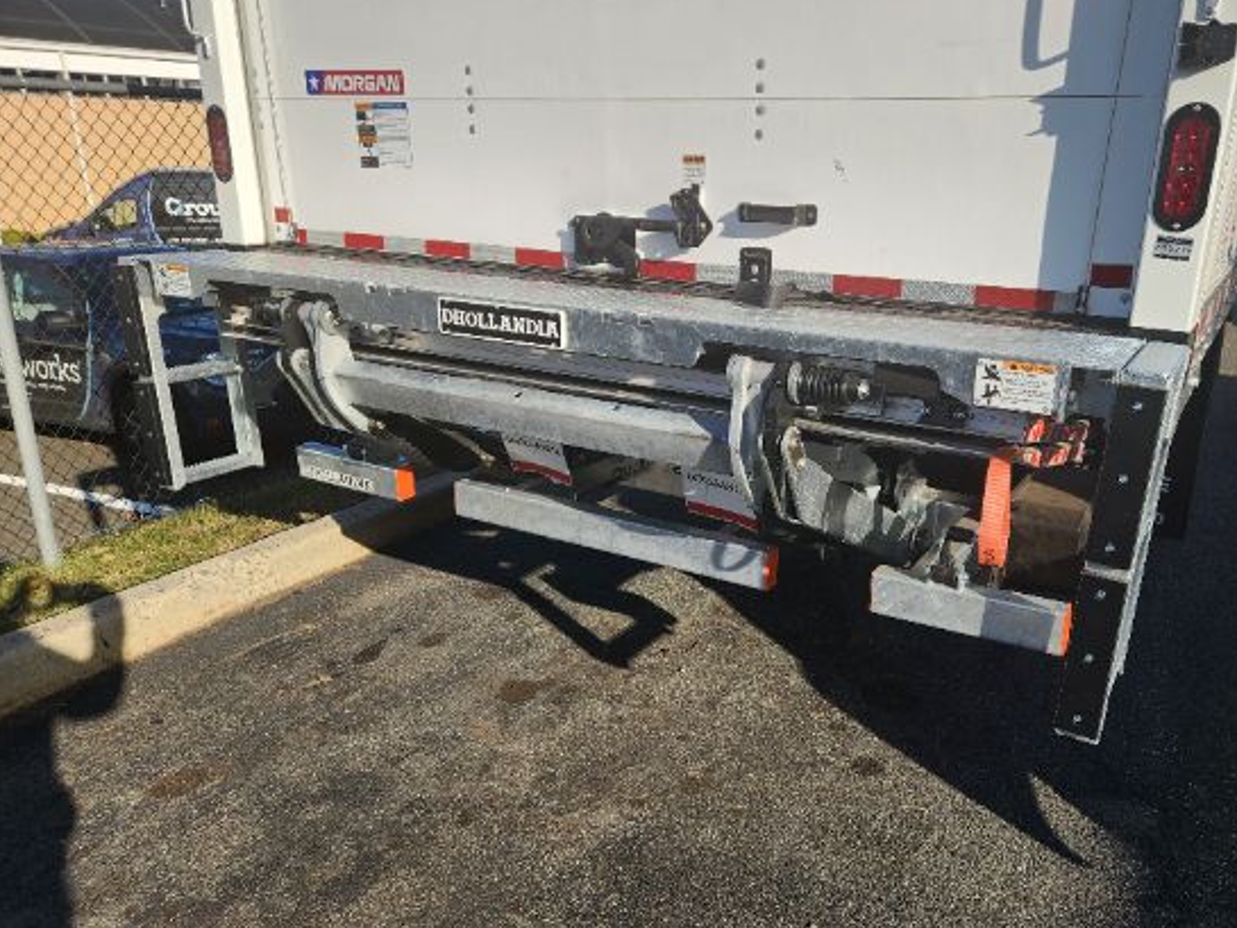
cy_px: 492
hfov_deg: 65.0
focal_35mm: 27
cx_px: 706
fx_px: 965
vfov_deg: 51.3
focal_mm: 5.4
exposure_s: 1/1336
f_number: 1.8
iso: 20
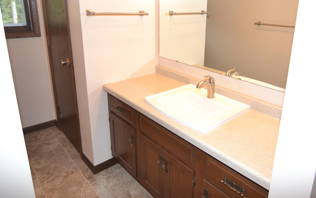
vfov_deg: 48.7
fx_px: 215
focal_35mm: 25
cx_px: 191
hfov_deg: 71.7
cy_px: 70
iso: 450
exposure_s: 1/60
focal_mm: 12
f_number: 4
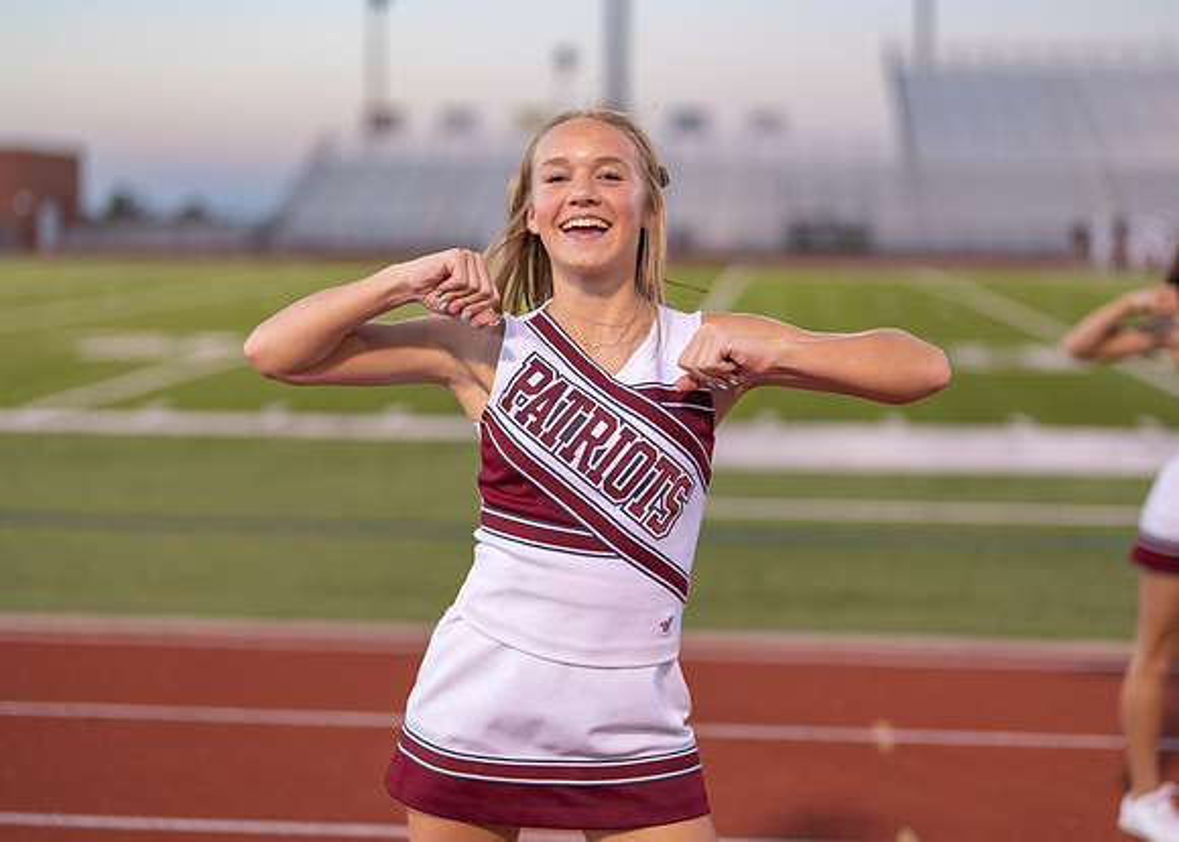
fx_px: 1961
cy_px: 380
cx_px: 609
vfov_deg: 24.2
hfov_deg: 33.5
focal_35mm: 59
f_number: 1.2
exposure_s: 1/1000
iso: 400
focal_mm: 50
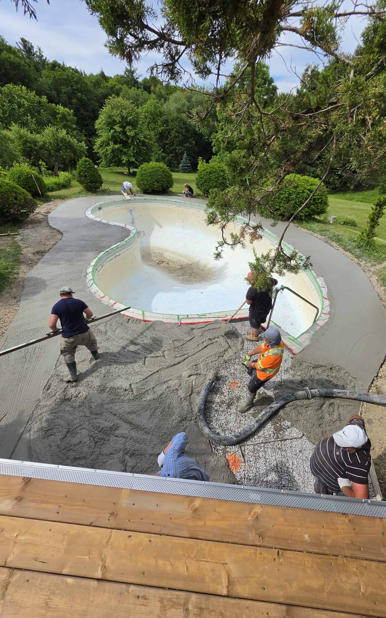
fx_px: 236
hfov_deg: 78.4
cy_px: 309
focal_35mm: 14
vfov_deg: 105.3
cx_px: 211
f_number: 1.9
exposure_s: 1/2000
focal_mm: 2.2
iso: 32
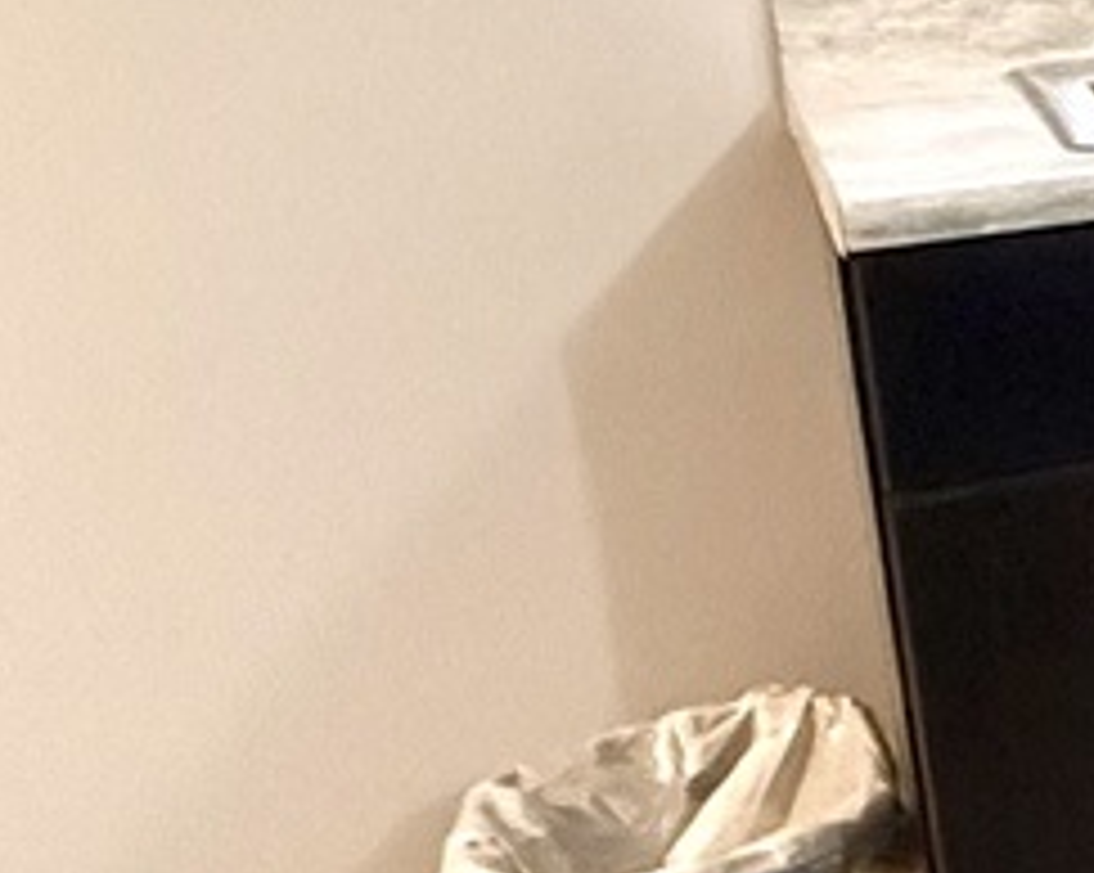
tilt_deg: -9.8
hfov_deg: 12.1
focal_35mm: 81
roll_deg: -0.3
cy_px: 0
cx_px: 3160
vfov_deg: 18.4
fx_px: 2621
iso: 800
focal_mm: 2.22
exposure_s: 1/60
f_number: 2.2
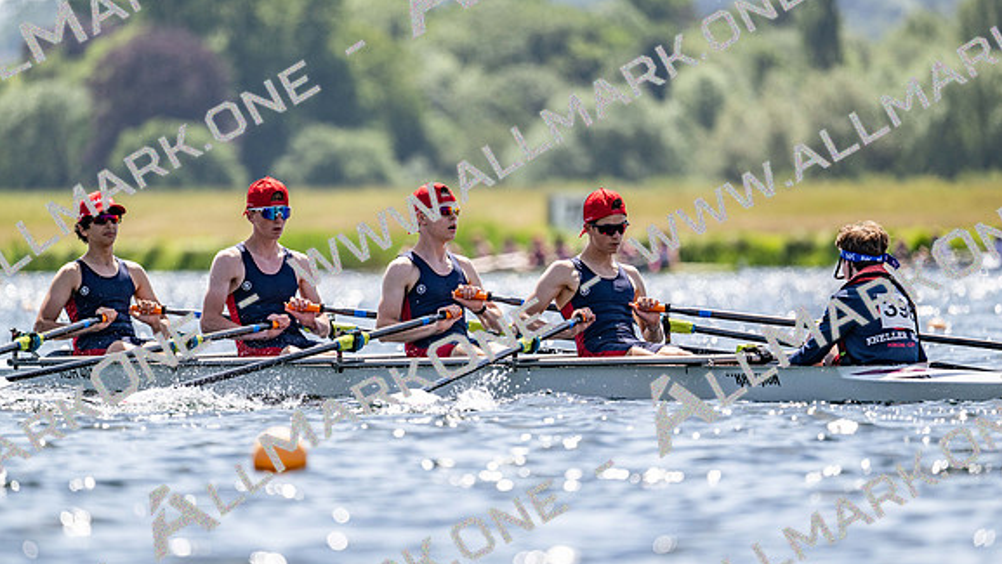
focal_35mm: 421
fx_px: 11189
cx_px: 502
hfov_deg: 5.1
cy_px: 292
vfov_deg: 2.9
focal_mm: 400
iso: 220
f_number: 4.5
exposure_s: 1/2500
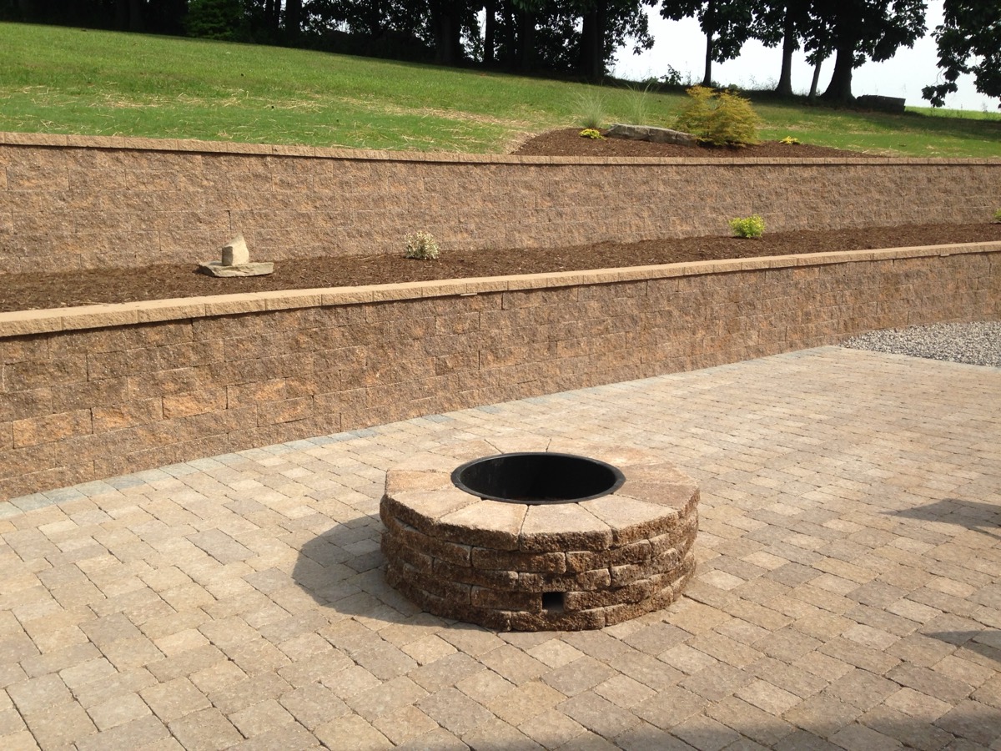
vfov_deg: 42.9
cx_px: 500
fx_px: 954
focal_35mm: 33
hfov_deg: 55.4
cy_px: 376
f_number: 2.4
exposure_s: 1/861
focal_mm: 4.12
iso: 50
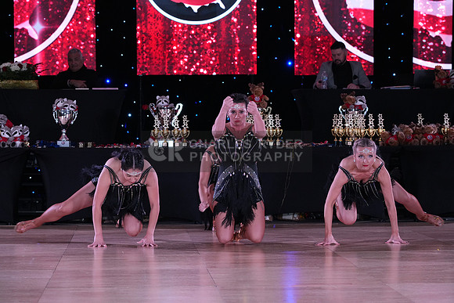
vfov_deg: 13.0
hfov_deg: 19.5
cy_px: 152
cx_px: 227
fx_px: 1324
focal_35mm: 105
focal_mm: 105
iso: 2500
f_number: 5
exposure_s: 1/250
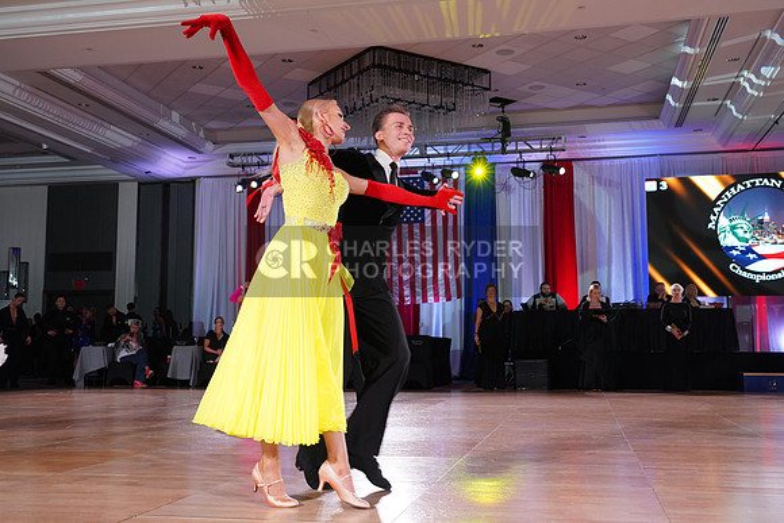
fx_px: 806
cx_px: 392
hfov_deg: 51.9
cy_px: 262
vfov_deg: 36.0
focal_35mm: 37
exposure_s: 1/160
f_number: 5.6
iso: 1600
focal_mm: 37
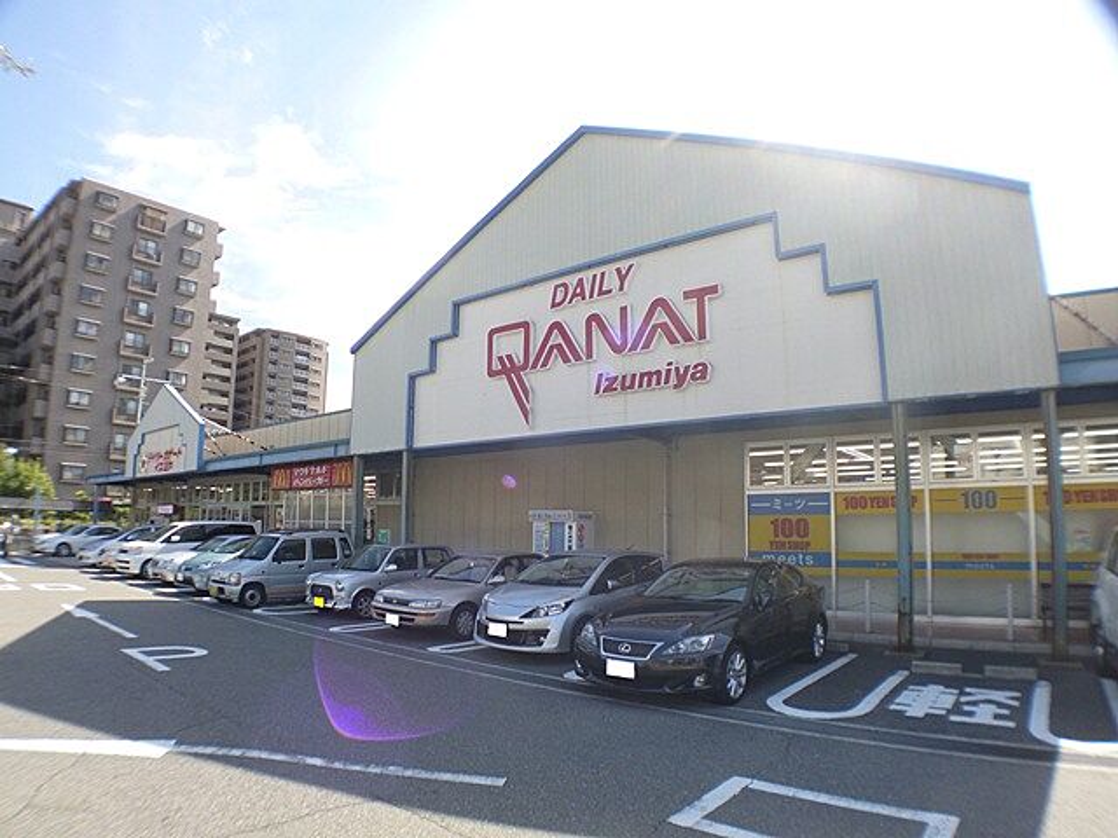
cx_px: 559
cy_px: 419
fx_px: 1034
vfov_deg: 44.2
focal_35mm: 32
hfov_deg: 56.8
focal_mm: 5.7
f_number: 2.9
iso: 160
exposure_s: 1/500
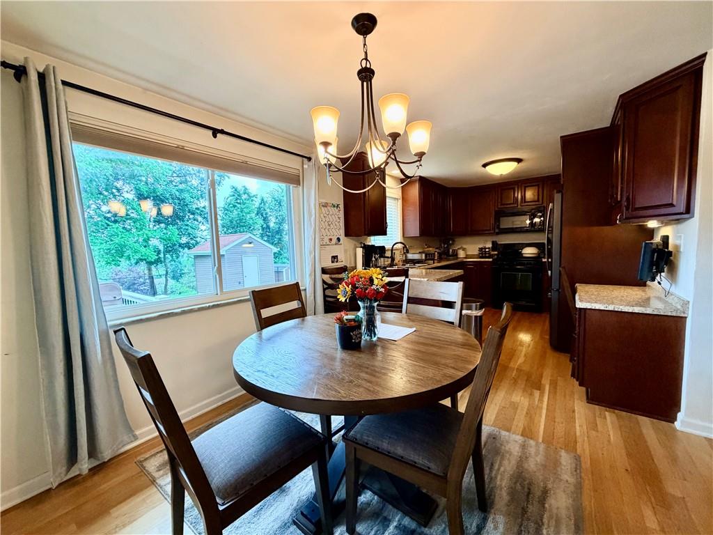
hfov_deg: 102.1
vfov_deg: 85.7
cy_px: 268
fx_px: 288
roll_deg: +1.8
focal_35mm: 14
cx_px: 356
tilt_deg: -4.2
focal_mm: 2.22
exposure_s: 1/120
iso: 320
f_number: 2.2
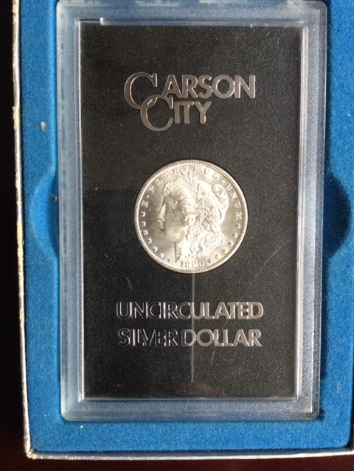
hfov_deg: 45.4
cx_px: 177
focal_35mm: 31
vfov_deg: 58.4
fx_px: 423
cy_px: 236
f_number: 2.4
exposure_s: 1/30
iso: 100
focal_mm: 3.3
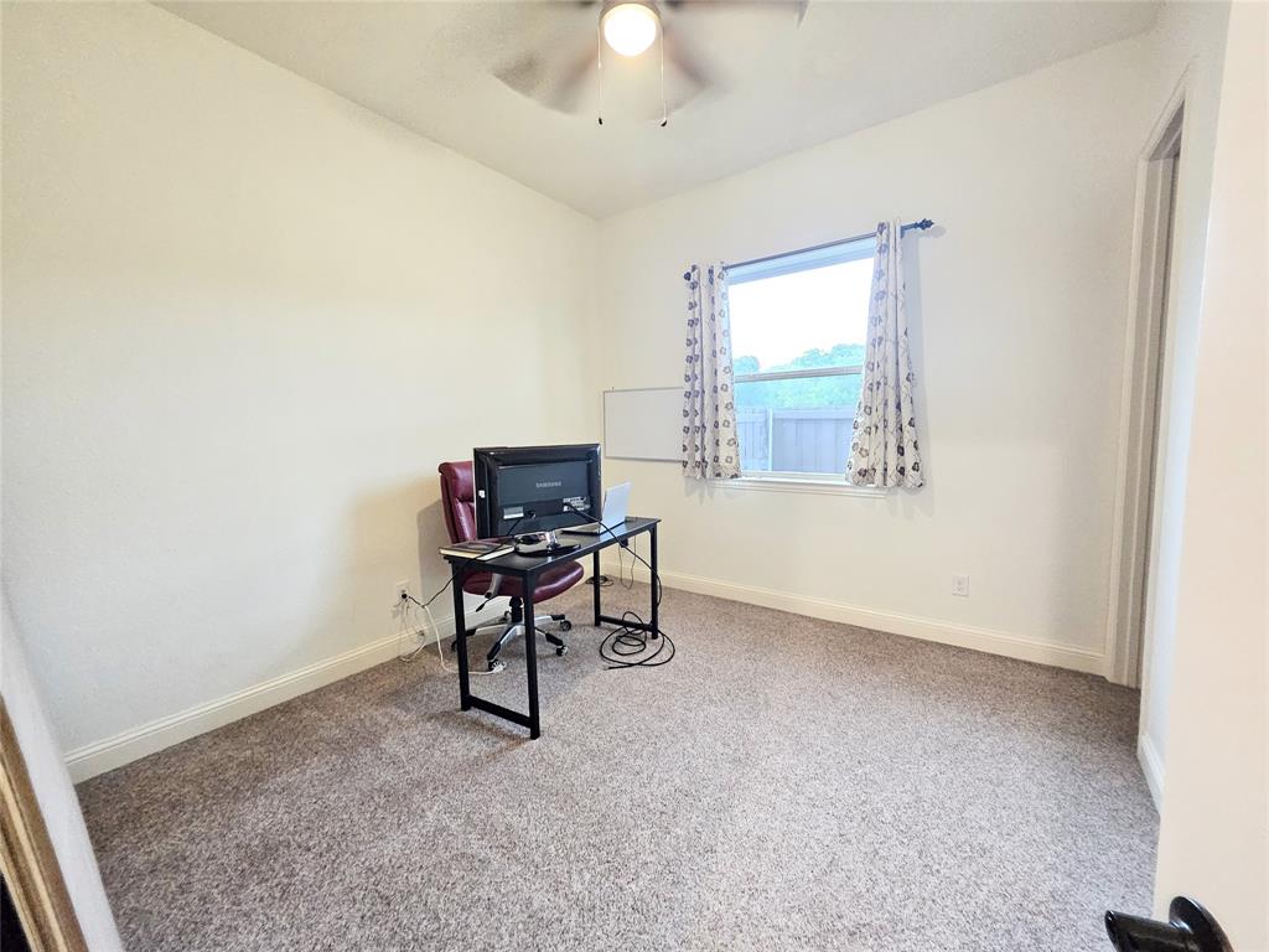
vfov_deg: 89.9
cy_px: 476
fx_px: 477
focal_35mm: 13
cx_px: 634
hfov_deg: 106.2
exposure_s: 1/30
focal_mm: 1.74
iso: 500
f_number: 2.2
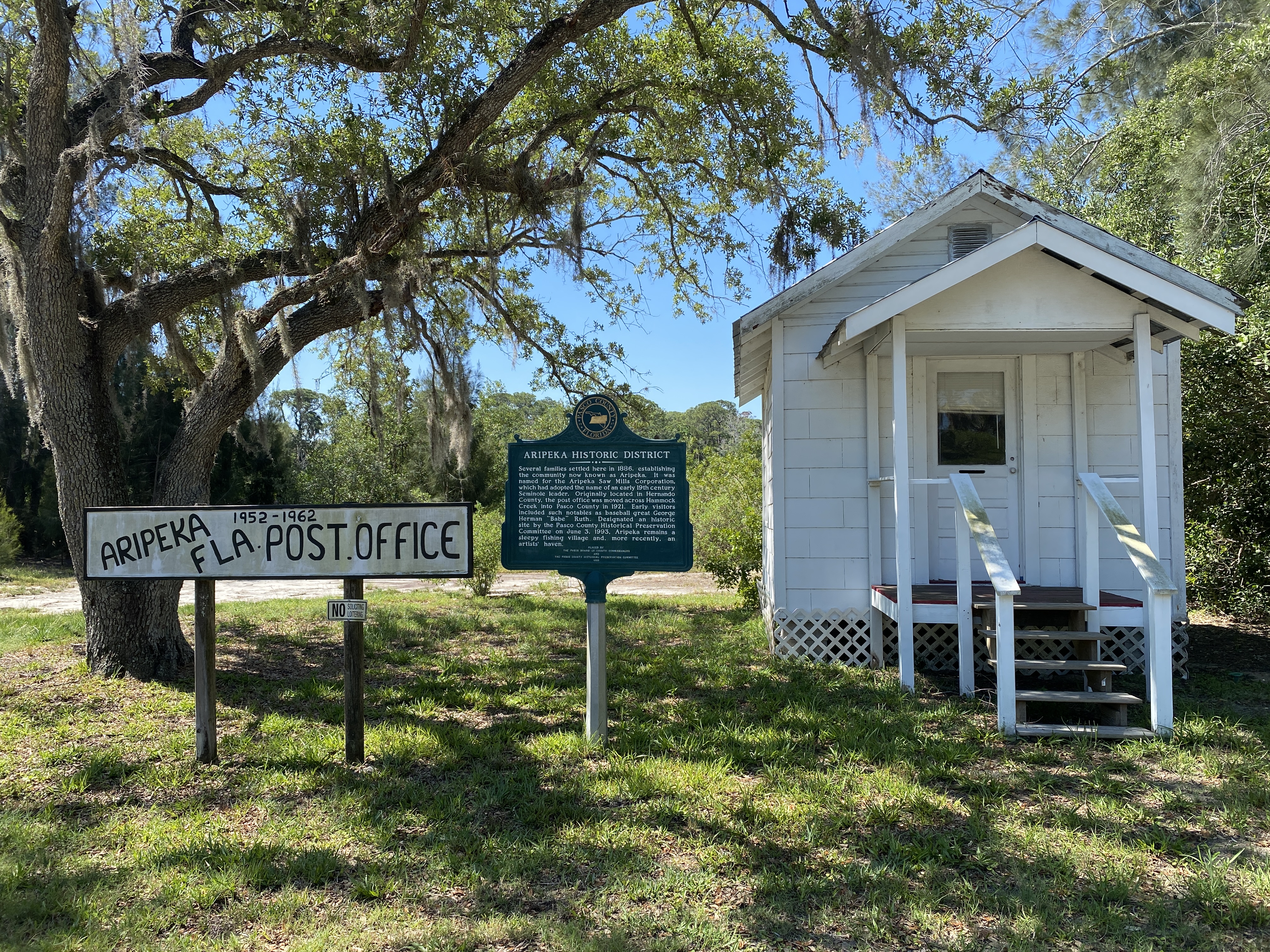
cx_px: 635
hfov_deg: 67.3
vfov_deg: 53.1
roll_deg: +0.3
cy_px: 476
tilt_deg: +1.3
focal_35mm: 26
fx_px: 954
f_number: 1.8
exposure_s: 1/1193
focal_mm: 4.25
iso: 32
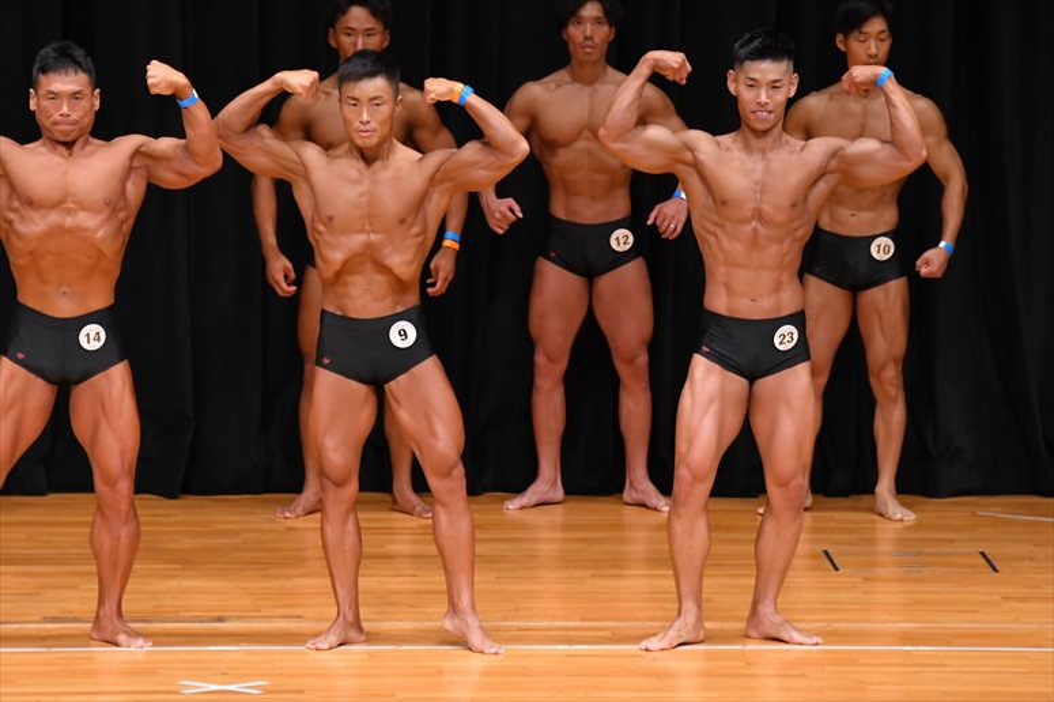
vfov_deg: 4.8
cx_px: 527
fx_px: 8340
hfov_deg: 7.2
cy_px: 351
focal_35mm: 285
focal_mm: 190
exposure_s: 1/400
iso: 4000
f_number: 5.6
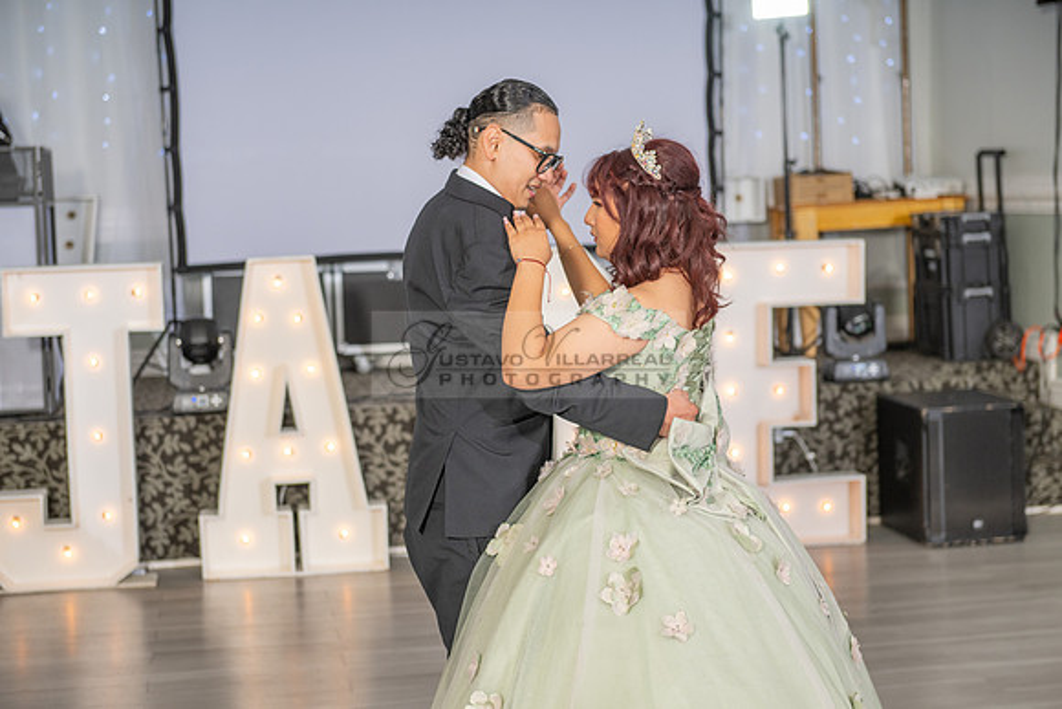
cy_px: 354
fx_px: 2065
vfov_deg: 19.5
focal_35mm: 70
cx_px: 531
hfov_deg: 28.8
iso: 500
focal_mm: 70
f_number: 3.5
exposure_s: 1/200
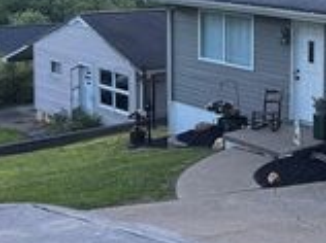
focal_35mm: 76
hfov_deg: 22.7
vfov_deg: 18.8
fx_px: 715
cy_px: -3
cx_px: 433
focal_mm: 6.76
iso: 64
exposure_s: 1/242
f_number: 1.78
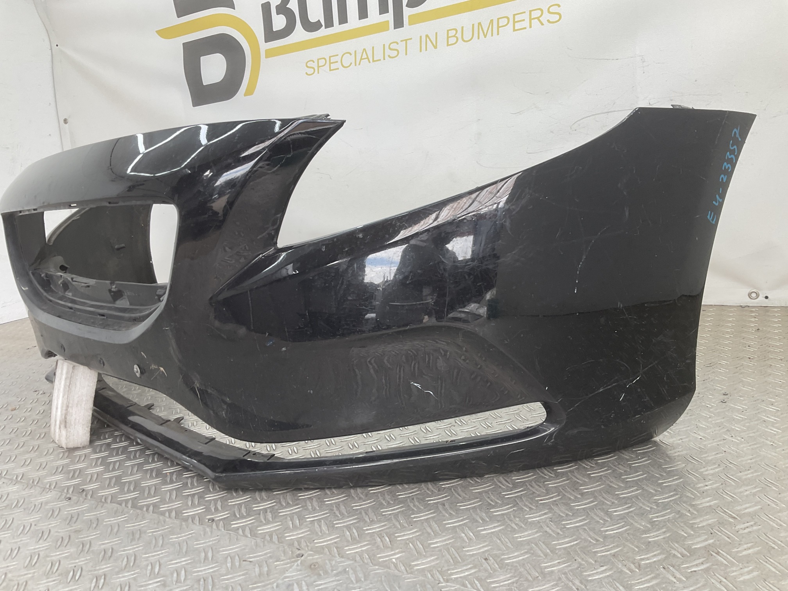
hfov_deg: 61.7
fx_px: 660
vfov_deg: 48.2
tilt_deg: -12.8
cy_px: 296
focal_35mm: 29
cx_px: 394
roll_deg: +6.4
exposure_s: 1/100
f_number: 1.8
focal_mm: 3
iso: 20
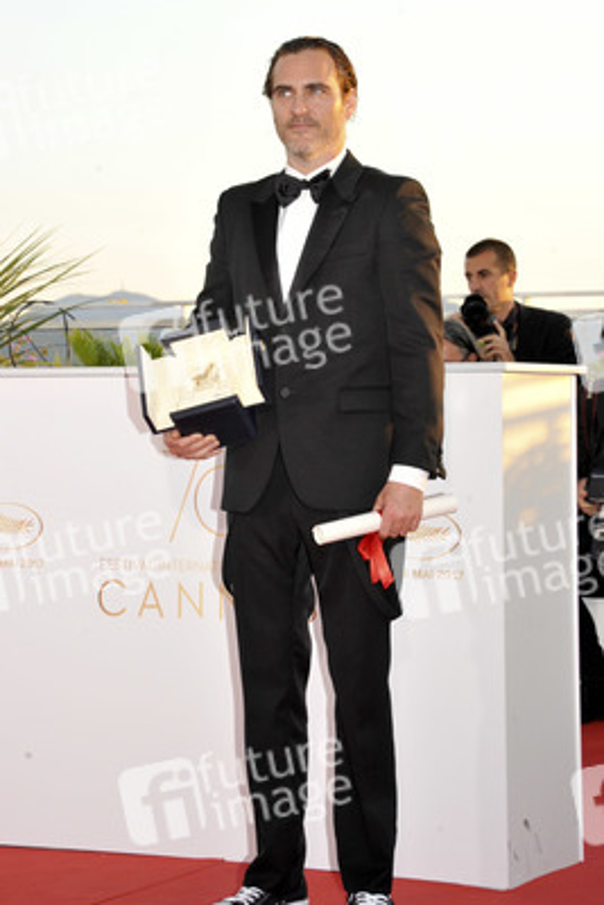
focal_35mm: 90
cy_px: 452
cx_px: 302
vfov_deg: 22.6
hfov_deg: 15.2
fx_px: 2263
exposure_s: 1/250
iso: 1600
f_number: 8
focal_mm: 90
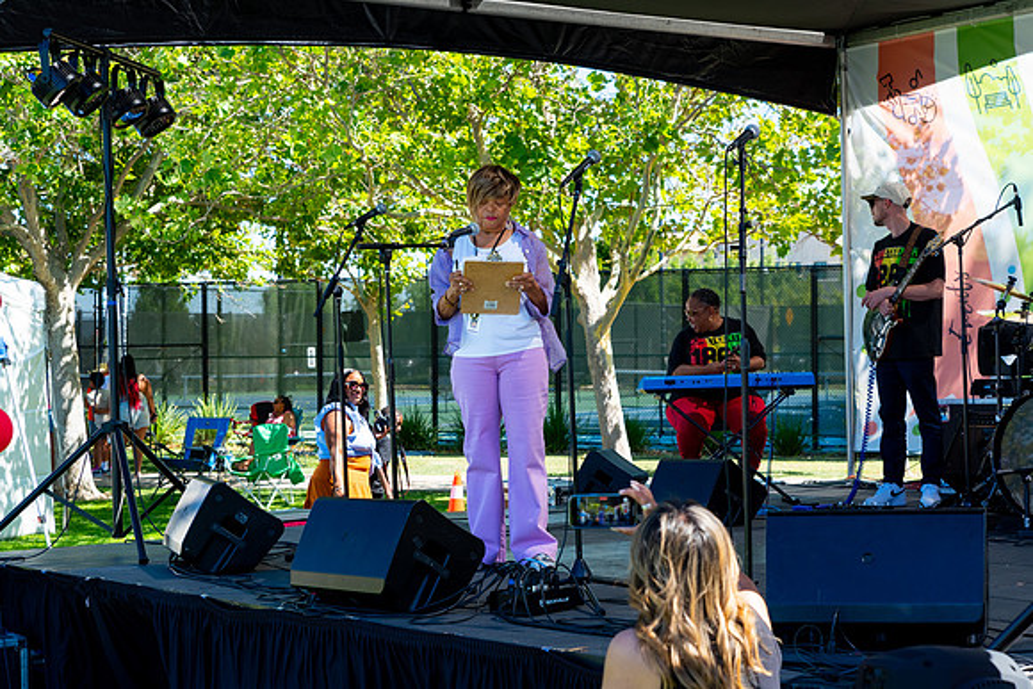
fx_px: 2009
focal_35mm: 70
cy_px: 344
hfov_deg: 28.8
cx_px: 516
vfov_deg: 19.5
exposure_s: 1/640
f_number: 5.6
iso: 320
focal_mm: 70
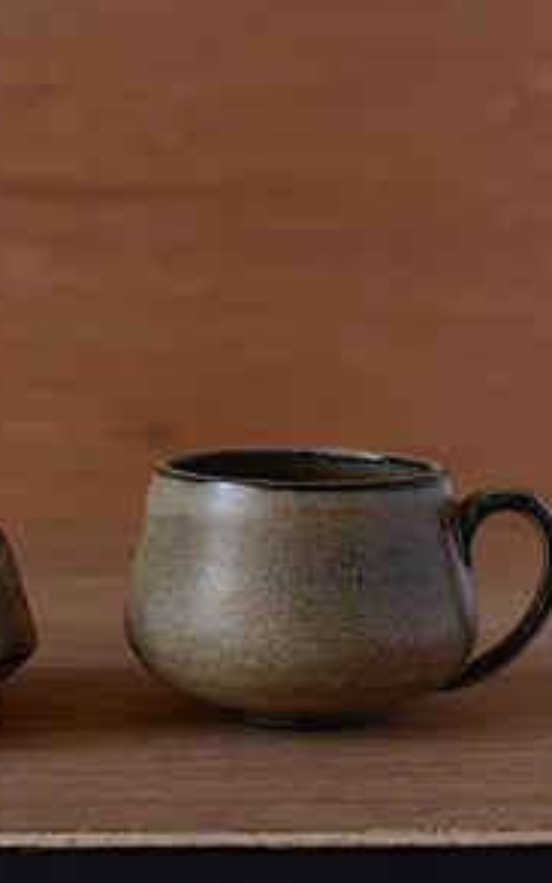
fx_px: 2432
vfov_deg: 20.6
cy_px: 378
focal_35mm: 101
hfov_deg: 12.8
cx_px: 57
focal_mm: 50
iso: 500
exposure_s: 1/100
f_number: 3.5
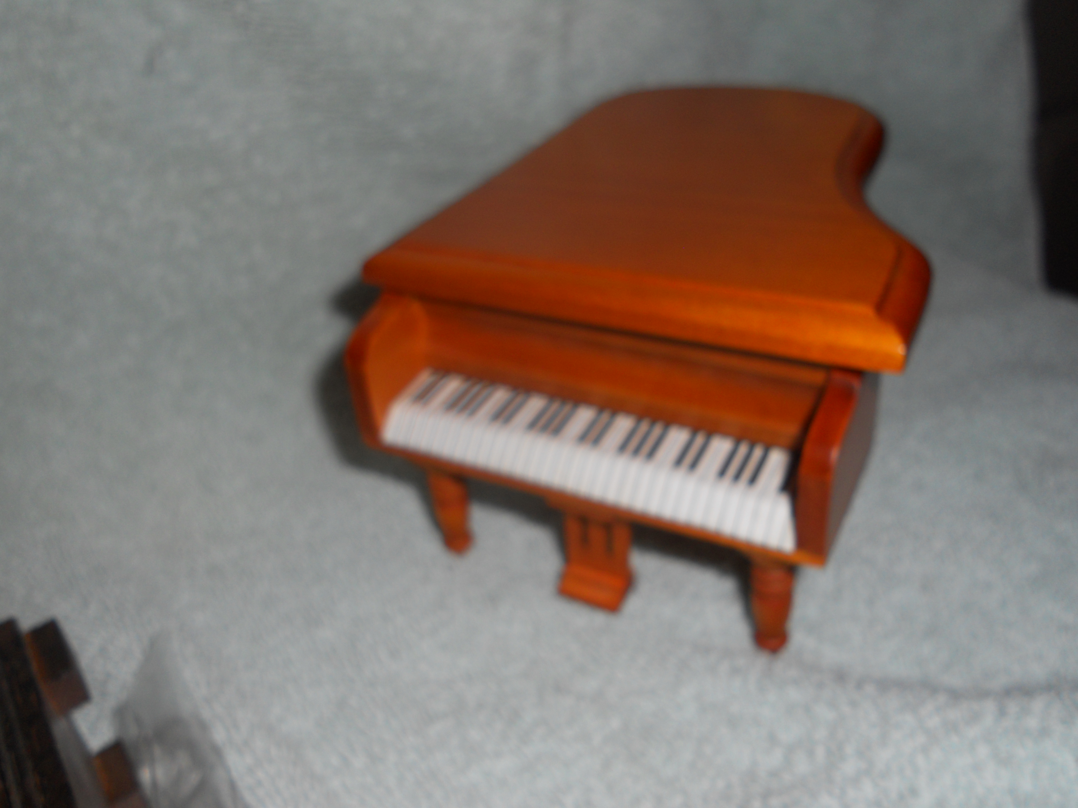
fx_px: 997
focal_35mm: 32
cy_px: 404
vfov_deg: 44.2
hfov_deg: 56.8
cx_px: 539
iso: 80
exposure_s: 1/25
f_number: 8.8
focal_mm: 5.8
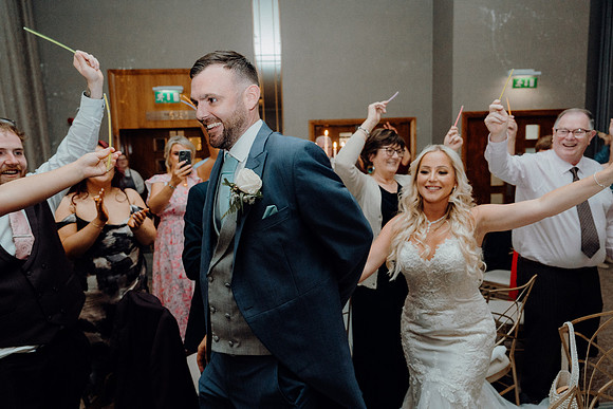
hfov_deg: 73.7
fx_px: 409
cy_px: 204
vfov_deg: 53.2
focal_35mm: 24
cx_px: 306
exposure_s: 1/160
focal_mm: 24
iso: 2500
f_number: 3.5
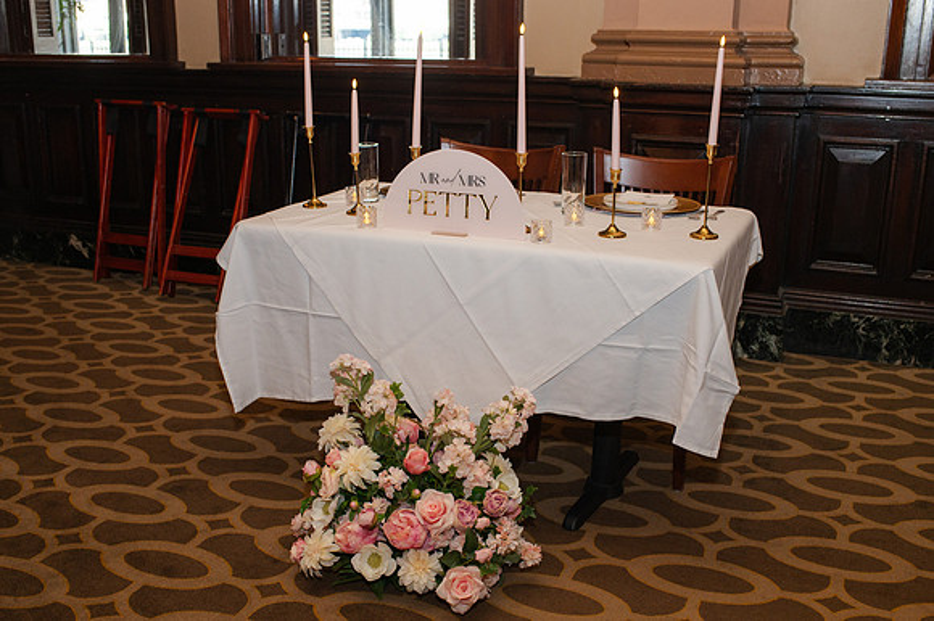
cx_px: 447
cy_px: 354
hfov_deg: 48.5
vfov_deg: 33.4
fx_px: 1036
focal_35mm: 40
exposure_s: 1/200
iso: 1000
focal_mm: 35
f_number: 5
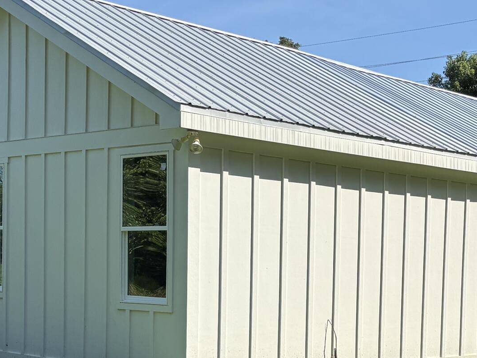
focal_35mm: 73
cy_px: 331
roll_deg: -0.1
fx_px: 1006
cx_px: 397
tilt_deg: -2.9
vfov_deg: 19.7
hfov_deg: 26.1
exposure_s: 1/3205
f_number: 1.6
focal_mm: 5.96
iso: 50
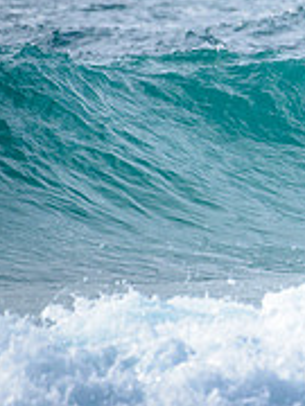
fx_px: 22262
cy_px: 4
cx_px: 634
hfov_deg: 0.8
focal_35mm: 1895
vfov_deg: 1.0
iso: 220
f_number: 5.6
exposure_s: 1/2000
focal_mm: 500
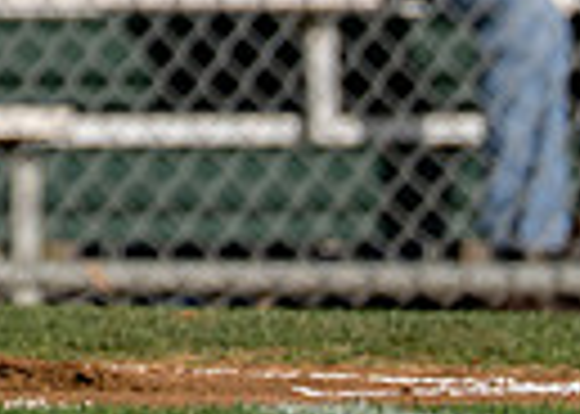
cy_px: -522
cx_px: -590
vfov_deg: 1.0
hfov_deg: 1.4
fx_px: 24416
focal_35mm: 1483
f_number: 2.8
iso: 100
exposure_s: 1/2500
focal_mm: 200
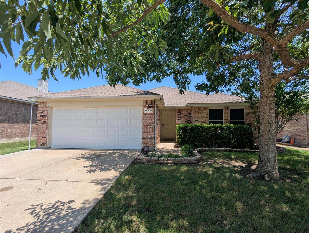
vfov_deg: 78.2
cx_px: 154
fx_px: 143
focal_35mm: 16
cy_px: 116
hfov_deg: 94.4
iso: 51
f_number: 2.2
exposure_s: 1/1176
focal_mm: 2.35
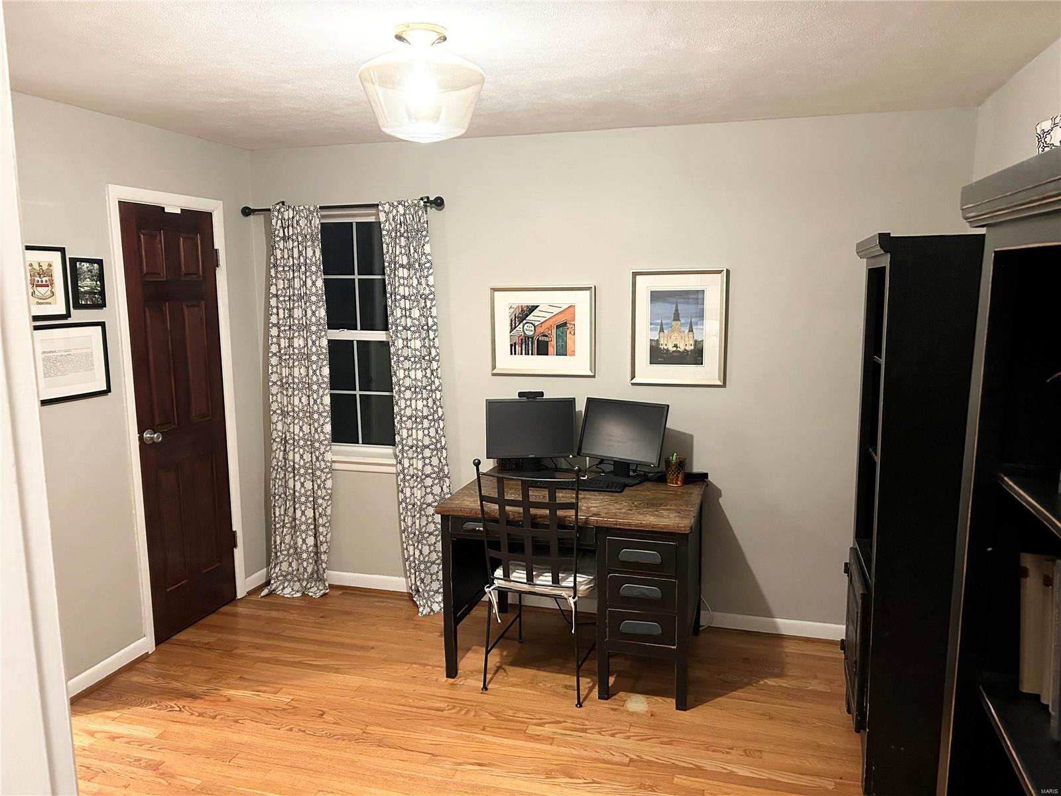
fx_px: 797
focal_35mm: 26
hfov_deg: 67.3
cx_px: 530
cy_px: 398
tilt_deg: -8.3
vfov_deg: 53.1
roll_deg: +0.5
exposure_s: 1/30
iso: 500
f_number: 1.5
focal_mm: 5.7
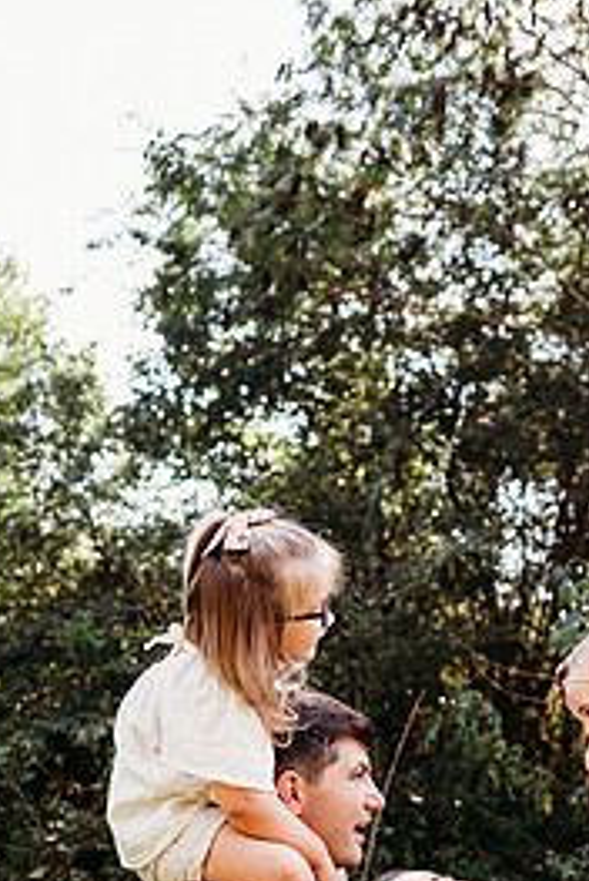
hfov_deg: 32.4
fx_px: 1003
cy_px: 693
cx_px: 402
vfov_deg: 45.2
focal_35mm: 41
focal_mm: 24
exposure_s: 1/320
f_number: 2.2
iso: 100
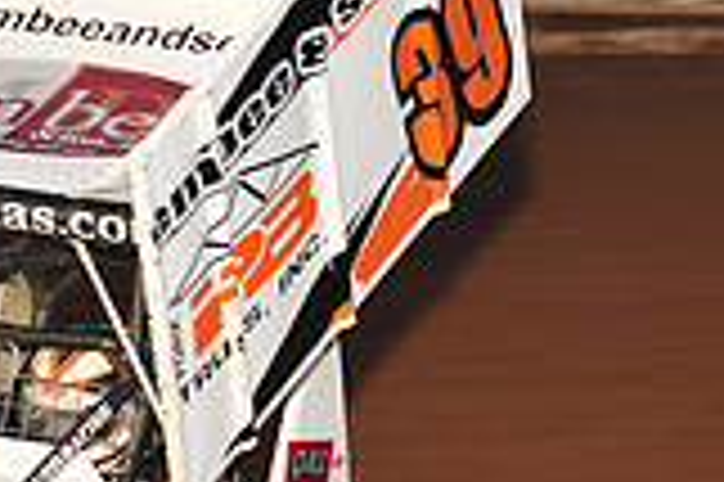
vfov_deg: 3.1
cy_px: 311
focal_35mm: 449
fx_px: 9021
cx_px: 13
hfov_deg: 4.6
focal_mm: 125
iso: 800
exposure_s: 1/320
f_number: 6.3
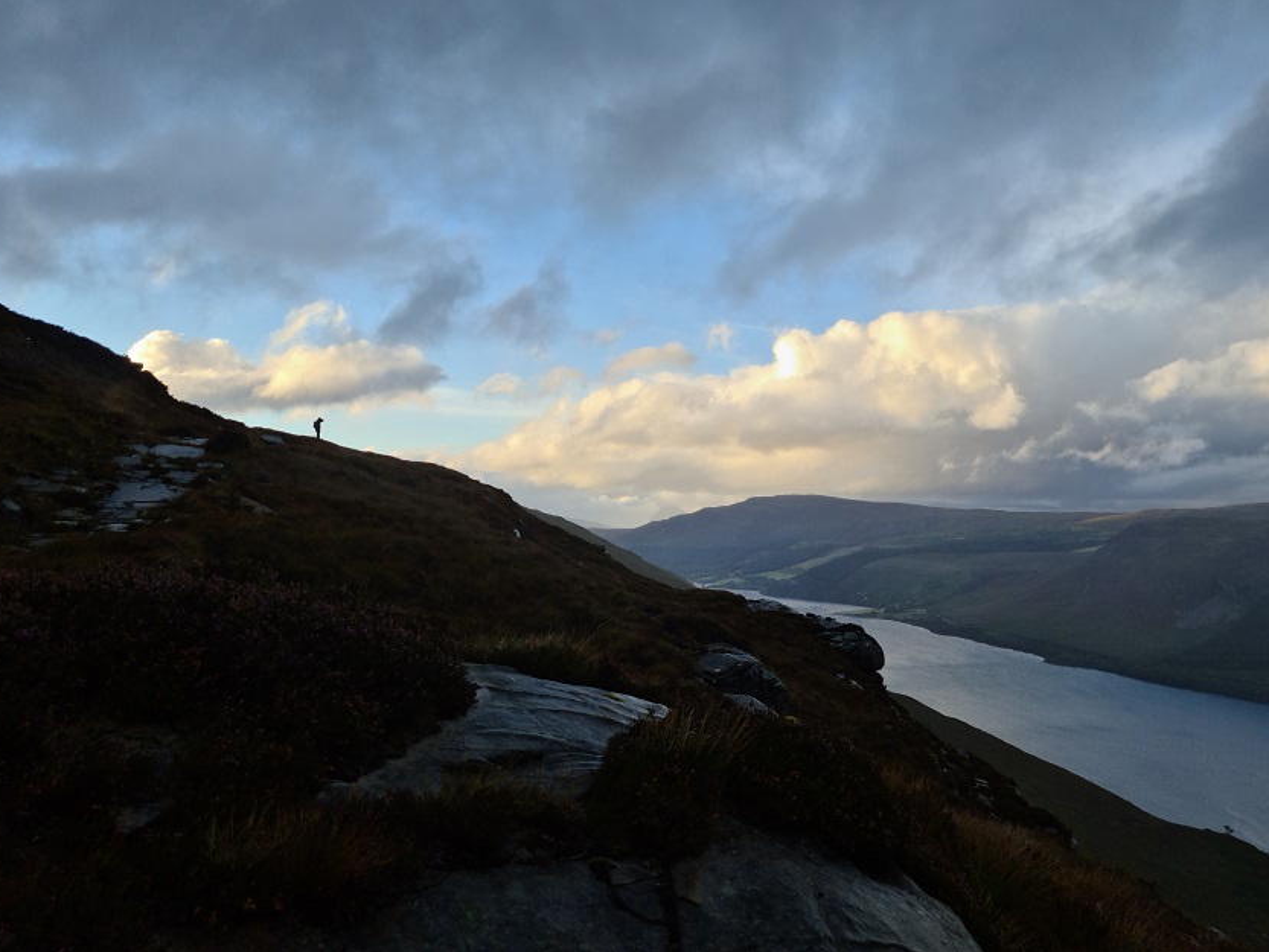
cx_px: 633
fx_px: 1100
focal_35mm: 30
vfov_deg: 46.7
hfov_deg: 60.0
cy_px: 426
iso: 25
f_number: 2
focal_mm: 5.9
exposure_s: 1/311
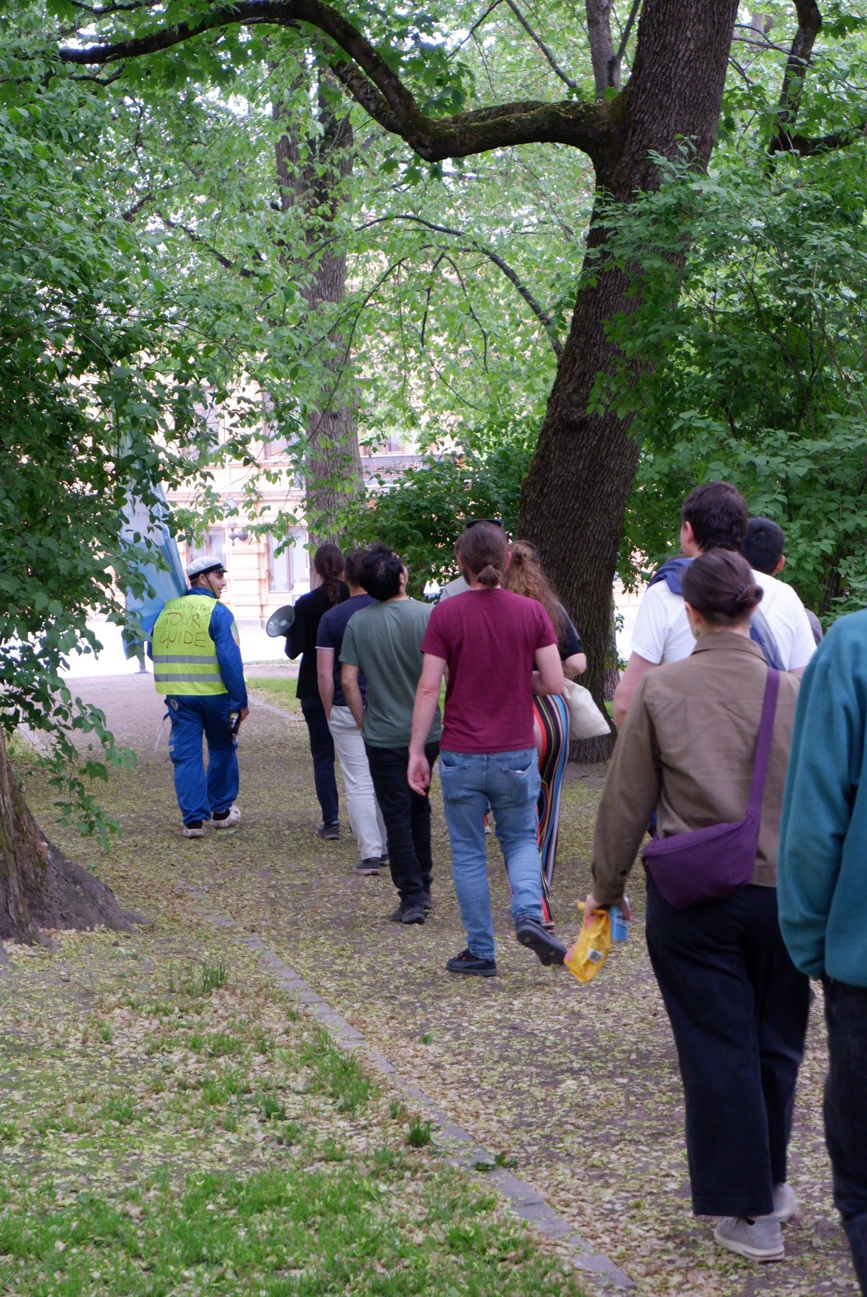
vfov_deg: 29.6
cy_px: 648
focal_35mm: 68
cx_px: 434
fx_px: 2453
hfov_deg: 20.0
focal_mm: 45
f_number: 5.6
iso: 2500
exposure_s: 1/100
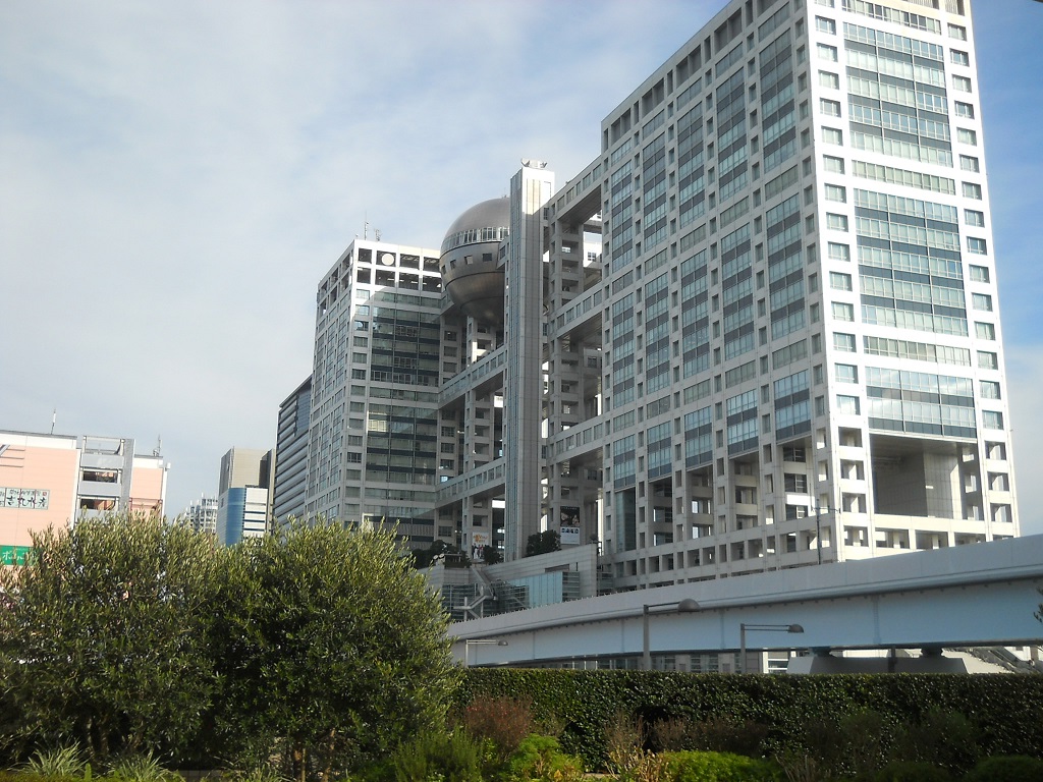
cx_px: 522
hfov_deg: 45.8
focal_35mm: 41
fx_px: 1235
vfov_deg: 35.1
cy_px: 391
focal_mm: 6.72
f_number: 5.5
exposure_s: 1/320
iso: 80
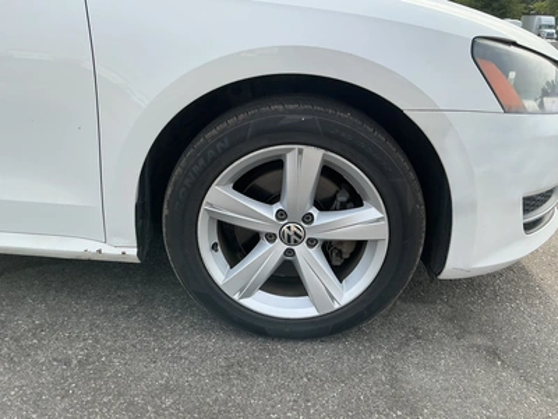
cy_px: 210
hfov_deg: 63.4
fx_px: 451
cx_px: 279
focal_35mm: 28
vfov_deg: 49.7
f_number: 1.8
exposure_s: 1/739
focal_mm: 3
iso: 25
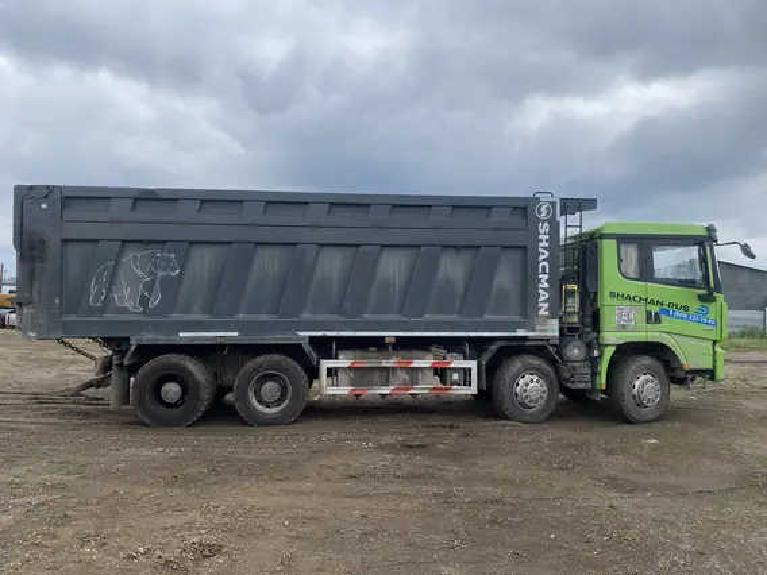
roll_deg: -1.4
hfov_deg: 67.3
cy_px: 288
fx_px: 576
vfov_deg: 53.1
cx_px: 384
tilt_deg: +1.8
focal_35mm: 26
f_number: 1.8
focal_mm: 4.25
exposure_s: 1/1808
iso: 32
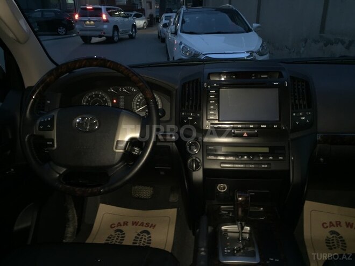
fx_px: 297
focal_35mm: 29
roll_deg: -1.0
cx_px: 178
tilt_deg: -21.9
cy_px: 133
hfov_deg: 61.7
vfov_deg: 48.2
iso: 64
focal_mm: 4.15
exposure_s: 1/17
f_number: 2.2
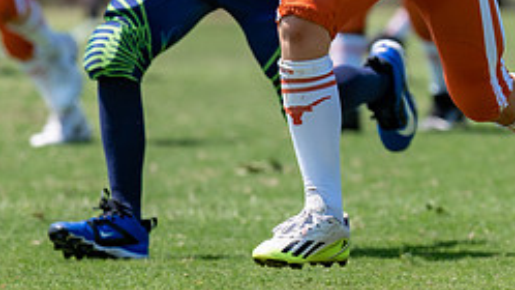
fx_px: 6732
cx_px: 230
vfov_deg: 2.5
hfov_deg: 4.4
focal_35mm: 493
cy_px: -8
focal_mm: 120
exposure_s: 1/1250
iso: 100
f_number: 3.2
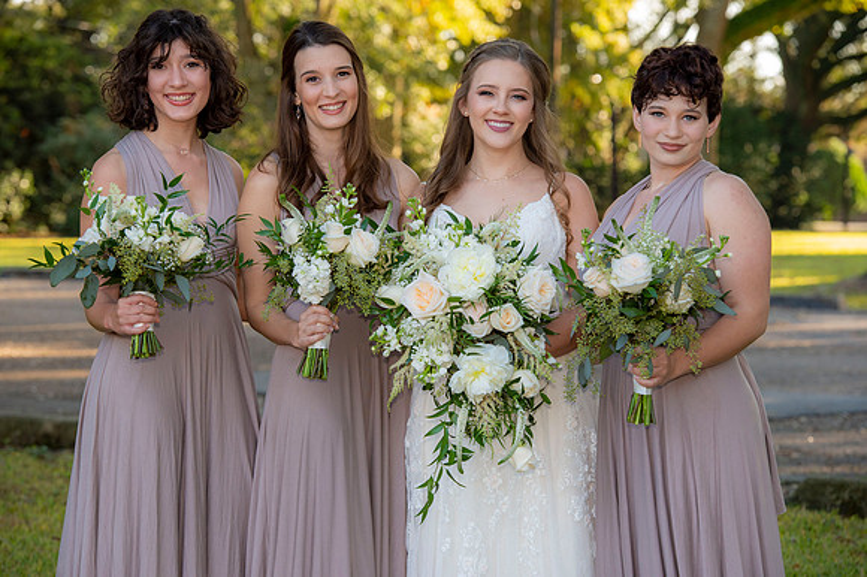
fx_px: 3129
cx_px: 434
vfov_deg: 10.5
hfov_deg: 15.8
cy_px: 288
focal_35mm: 130
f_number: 6.3
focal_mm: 130
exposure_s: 1/400
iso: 1250
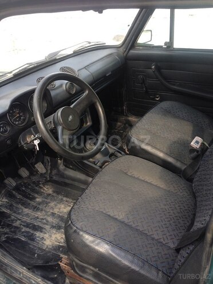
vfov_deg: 55.4
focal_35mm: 33
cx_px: 106
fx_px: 271
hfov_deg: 42.9
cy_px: 142
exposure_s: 1/120
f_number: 2.4
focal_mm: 4.12
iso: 50
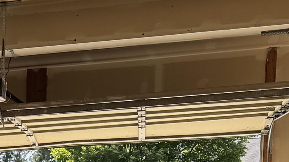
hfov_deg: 18.1
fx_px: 812
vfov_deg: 10.2
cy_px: 368
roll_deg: +1.6
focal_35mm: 106
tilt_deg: -9.9
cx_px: -134
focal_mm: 6.76
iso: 80
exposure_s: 1/792
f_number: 1.78
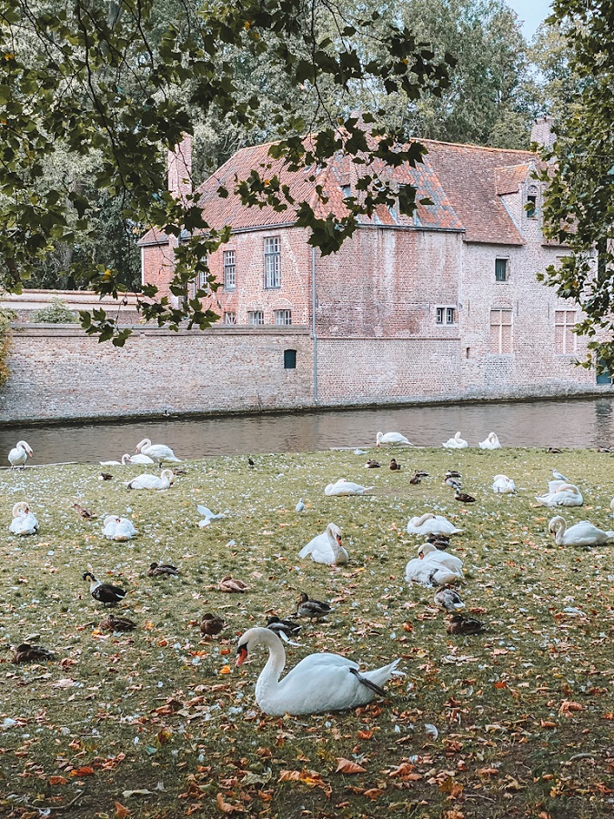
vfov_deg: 36.8
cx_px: 307
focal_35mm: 52
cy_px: 410
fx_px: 1230
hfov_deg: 28.0
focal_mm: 6
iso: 20
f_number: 2
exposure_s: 1/350
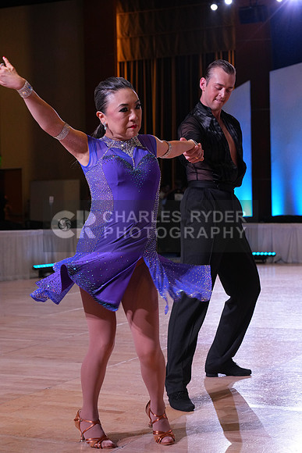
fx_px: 880
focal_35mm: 70
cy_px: 226
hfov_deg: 19.5
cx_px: 151
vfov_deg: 28.8
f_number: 5.6
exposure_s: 1/250
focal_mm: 70
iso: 2500
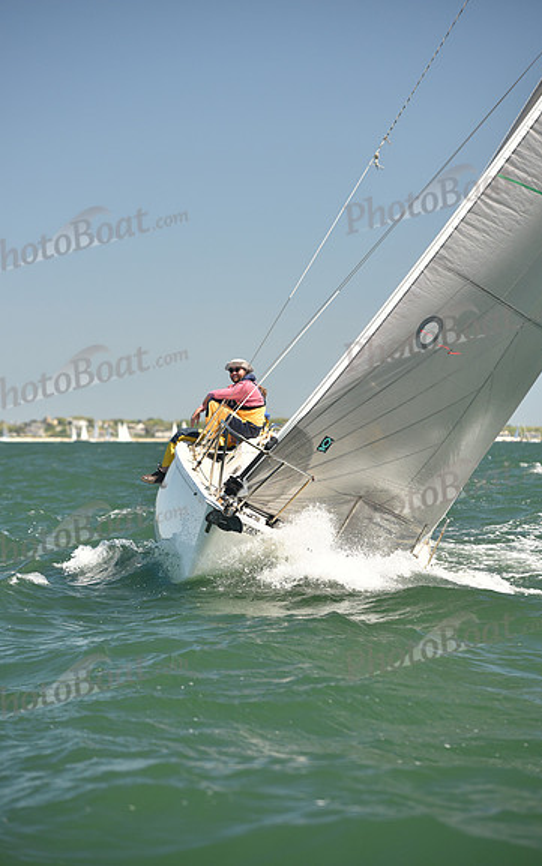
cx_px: 266
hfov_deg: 10.5
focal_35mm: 125
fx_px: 2952
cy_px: 434
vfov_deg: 16.7
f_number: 3.5
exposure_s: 1/800
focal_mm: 122
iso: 250
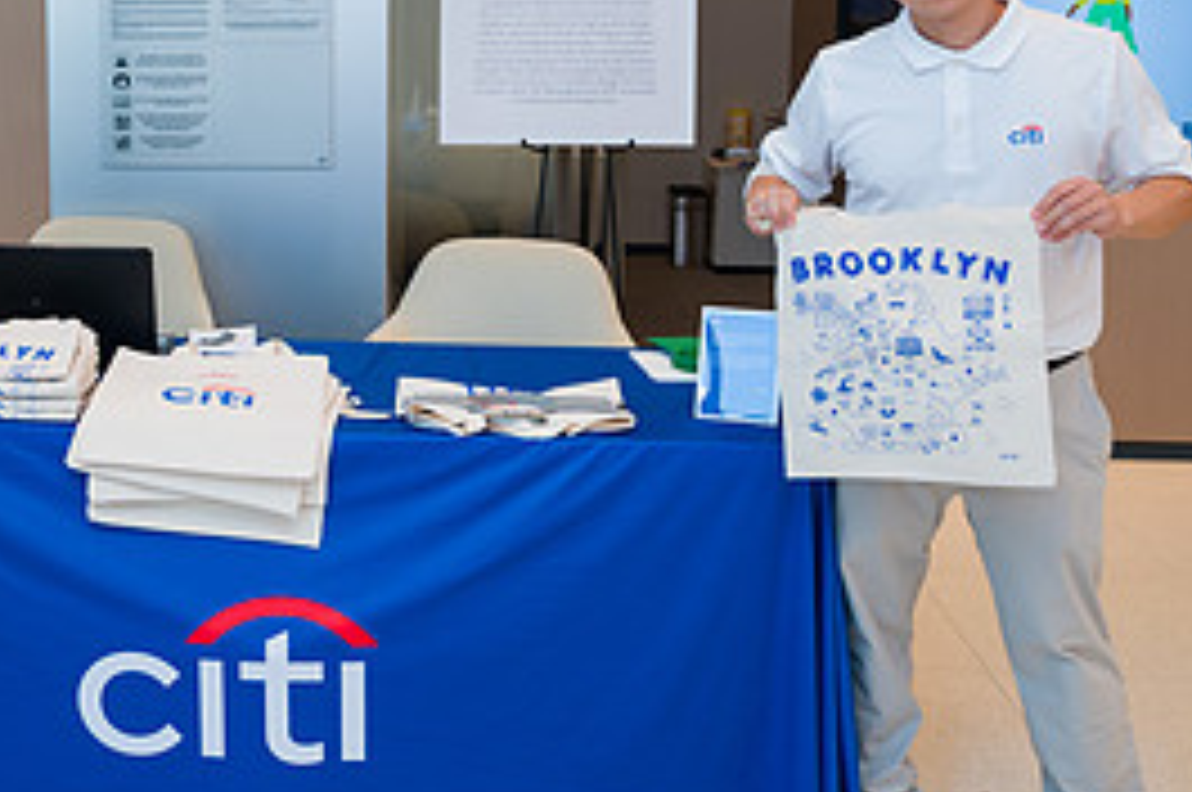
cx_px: 169
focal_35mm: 58
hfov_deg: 33.1
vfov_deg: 23.1
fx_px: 1918
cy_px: 206
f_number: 4
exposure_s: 1/200
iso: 250
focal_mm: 26
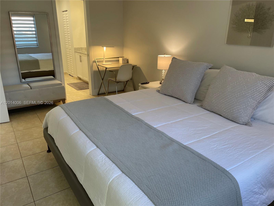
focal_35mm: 26
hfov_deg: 67.3
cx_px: 137
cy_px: 103
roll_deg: +0.0
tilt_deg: -19.4
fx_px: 206
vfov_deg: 53.1
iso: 125
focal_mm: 4.2
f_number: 1.6
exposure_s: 1/120
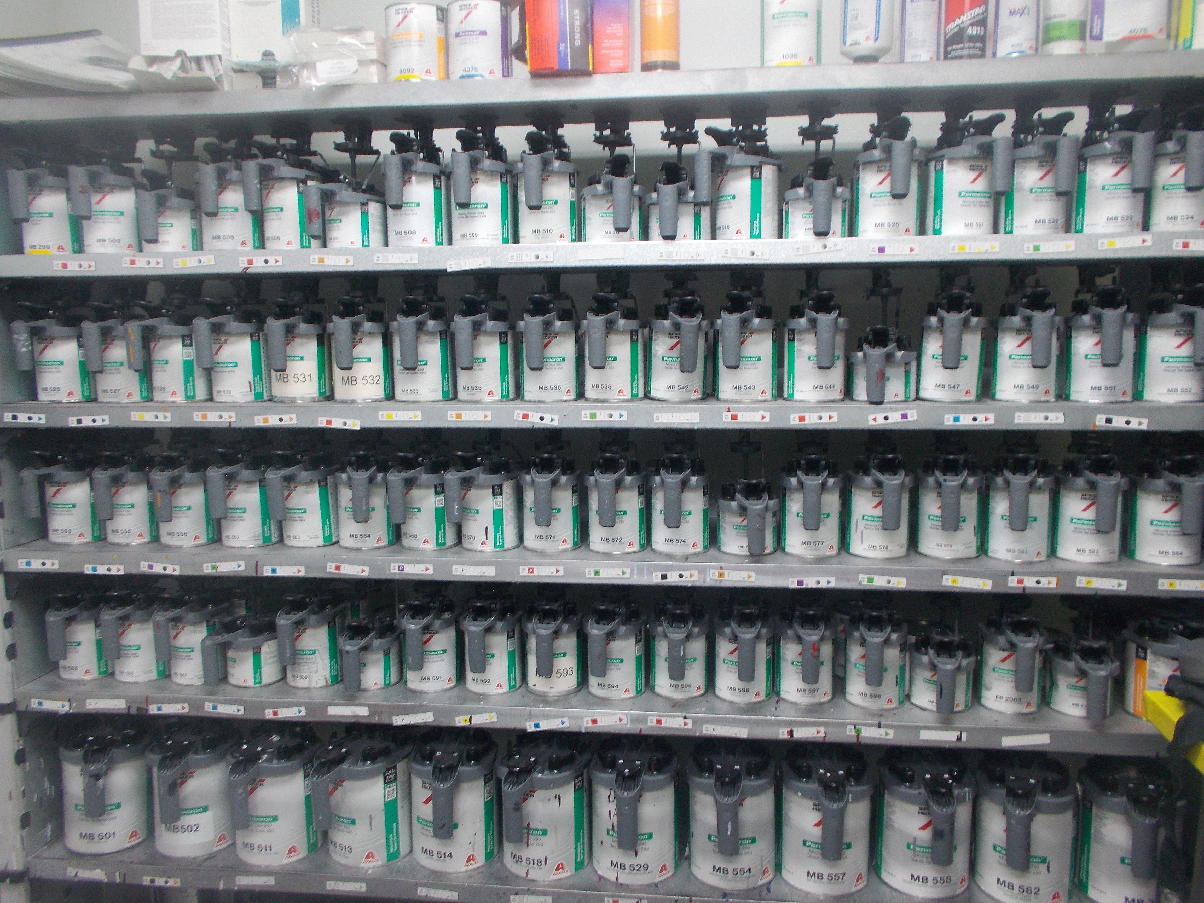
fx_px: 1043
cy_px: 452
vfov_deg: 46.8
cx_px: 602
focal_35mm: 30
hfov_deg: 60.0
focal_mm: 5.3
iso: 125
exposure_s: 1/25
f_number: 3.4
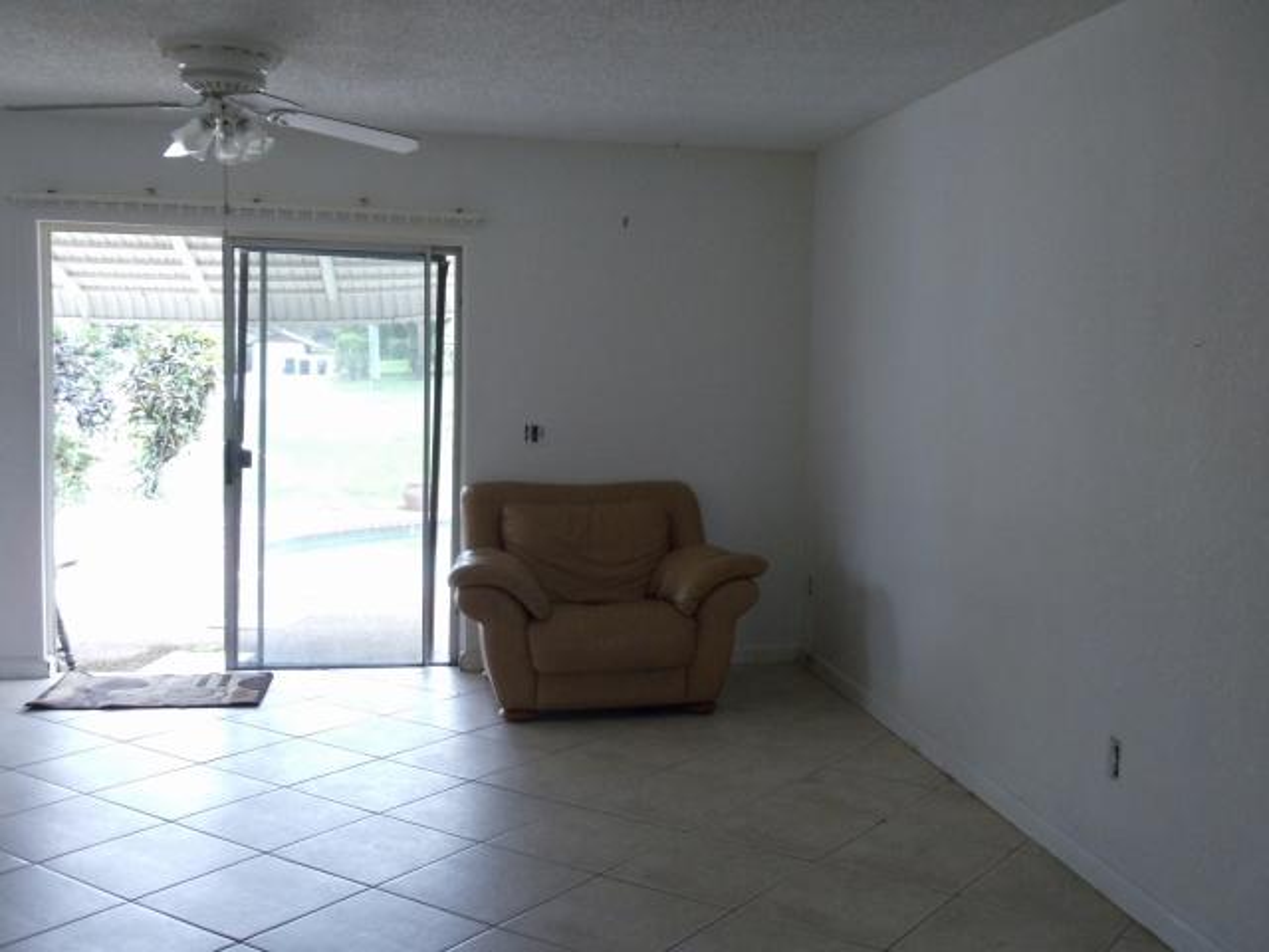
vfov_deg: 29.1
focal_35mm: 50
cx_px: 634
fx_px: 1833
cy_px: 476
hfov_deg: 38.2
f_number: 3.7
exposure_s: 1/100
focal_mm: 6.81
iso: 400
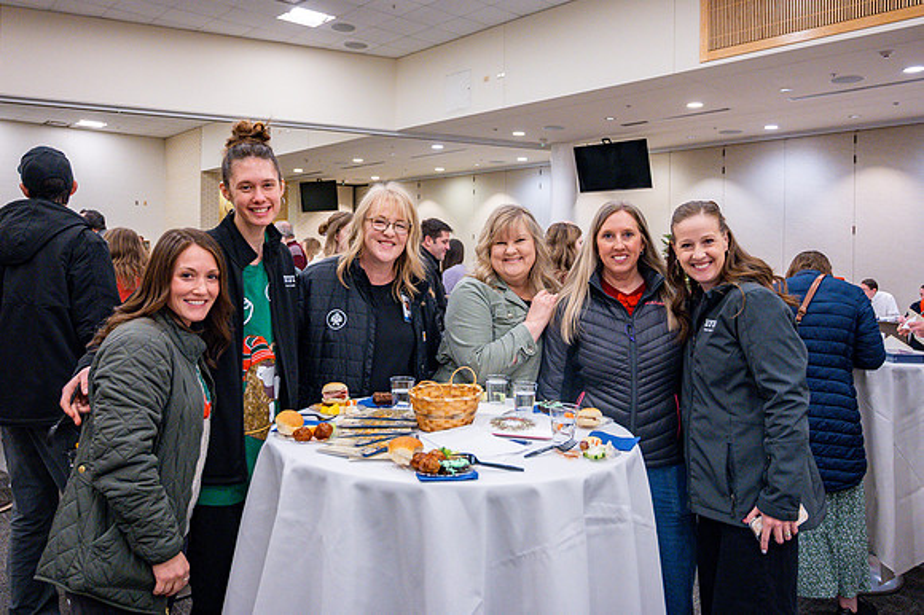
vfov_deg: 46.2
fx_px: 718
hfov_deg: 65.5
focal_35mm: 28
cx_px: 473
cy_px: 259
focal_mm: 24
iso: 2500
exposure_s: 1/320
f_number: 4
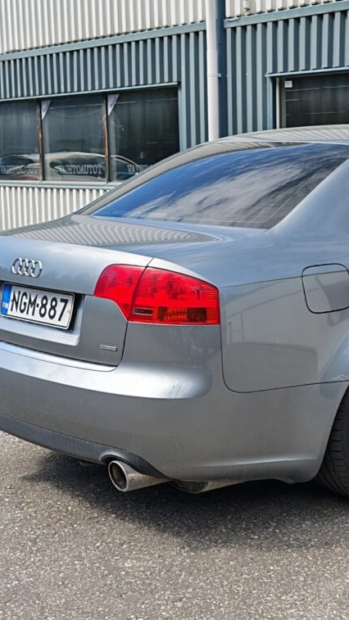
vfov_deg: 37.2
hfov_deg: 20.9
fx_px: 921
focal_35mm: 56
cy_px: 310
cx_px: 325
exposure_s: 1/1600
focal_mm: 5.4
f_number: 1.6
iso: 50
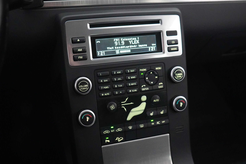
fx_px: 287
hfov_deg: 46.4
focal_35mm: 42
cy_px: 82
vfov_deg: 31.9
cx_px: 123
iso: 6400
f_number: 3.5
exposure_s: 1/15
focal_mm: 28
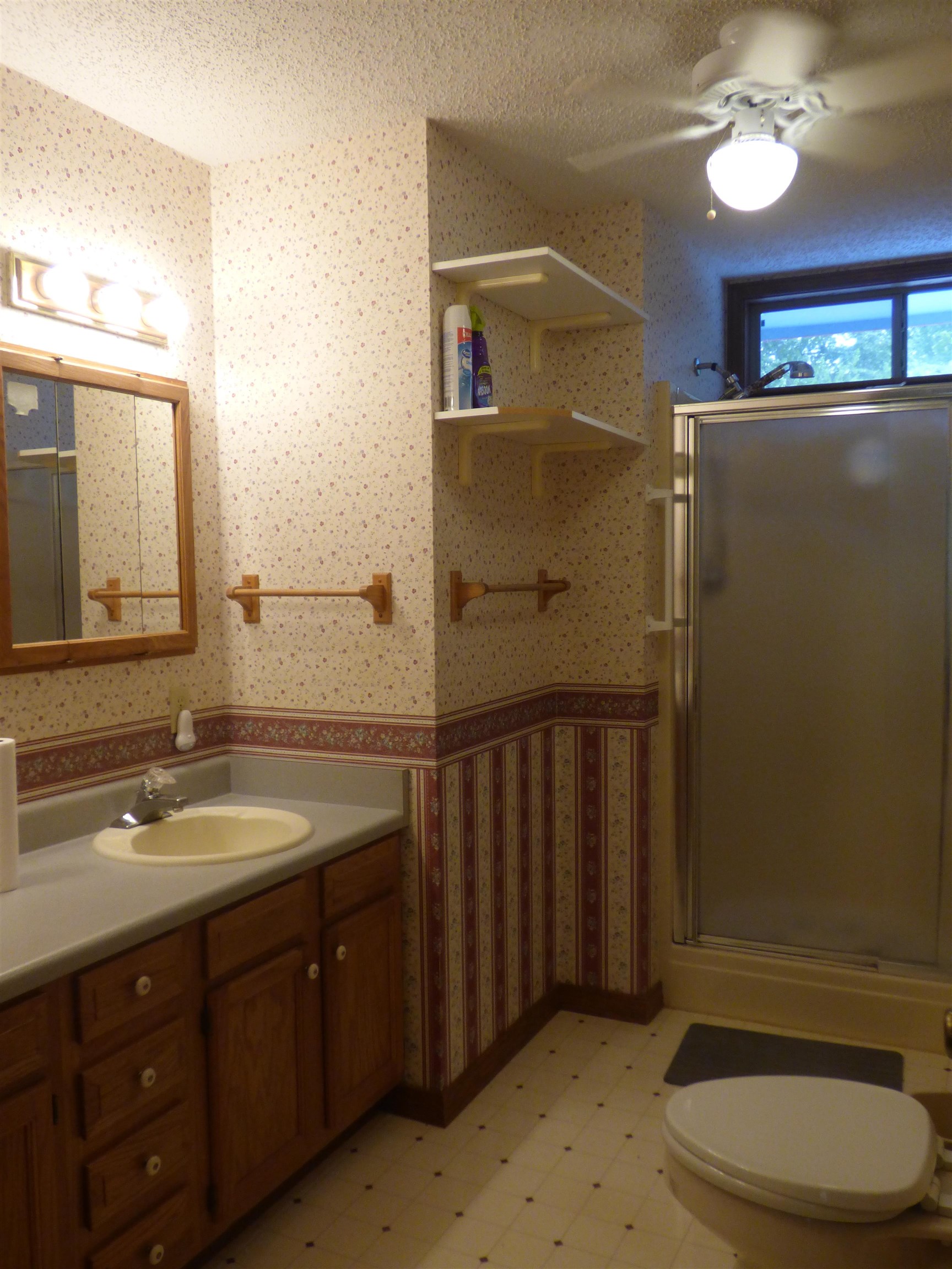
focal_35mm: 29
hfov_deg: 48.2
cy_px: 634
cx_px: 476
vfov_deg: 61.7
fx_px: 1063
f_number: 3.2
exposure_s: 1/60
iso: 320
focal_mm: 5.04
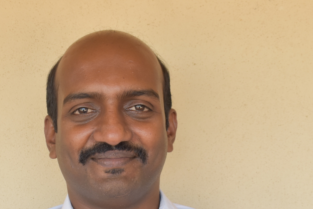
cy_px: 182
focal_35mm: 77
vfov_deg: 17.5
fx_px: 669
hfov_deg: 26.1
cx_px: 92
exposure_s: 1/125
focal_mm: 22
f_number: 5.6
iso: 400
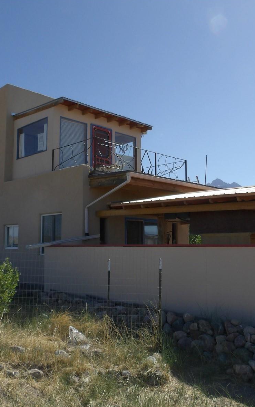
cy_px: 204
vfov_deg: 58.1
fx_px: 367
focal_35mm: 33
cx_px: 115
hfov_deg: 38.3
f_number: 4.1
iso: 100
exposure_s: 1/693
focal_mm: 4.2
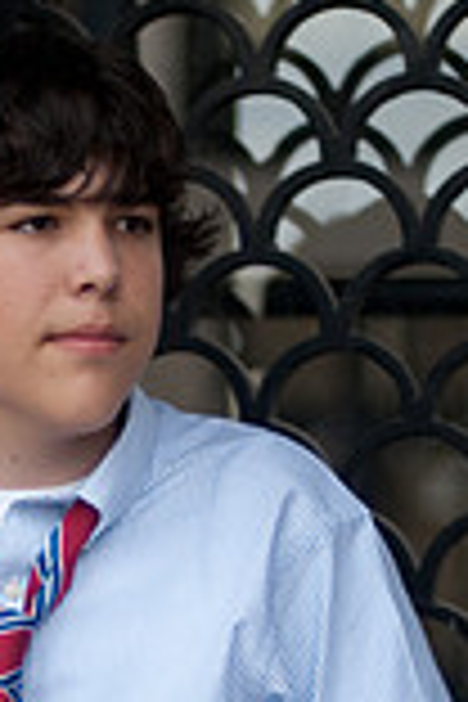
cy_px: 706
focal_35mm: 144
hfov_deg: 9.5
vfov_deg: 14.0
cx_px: 101
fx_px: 2808
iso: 320
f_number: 1.4
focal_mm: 50
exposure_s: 1/1250
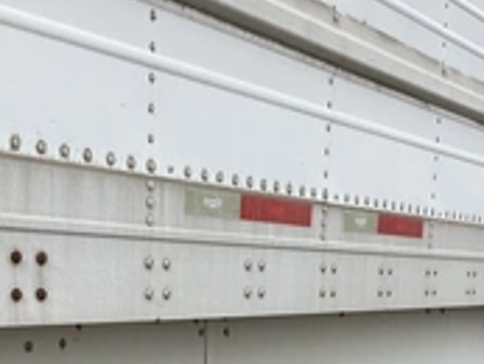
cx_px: 285
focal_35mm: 67
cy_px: 406
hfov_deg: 28.9
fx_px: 937
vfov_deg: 20.8
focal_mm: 3
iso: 25
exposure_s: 1/912
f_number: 1.8
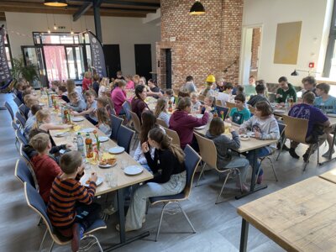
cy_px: 126
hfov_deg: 67.3
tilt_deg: -16.7
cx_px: 168
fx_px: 252
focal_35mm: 26
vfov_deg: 53.1
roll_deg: +2.1
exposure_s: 1/66
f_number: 1.8
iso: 125
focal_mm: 4.25
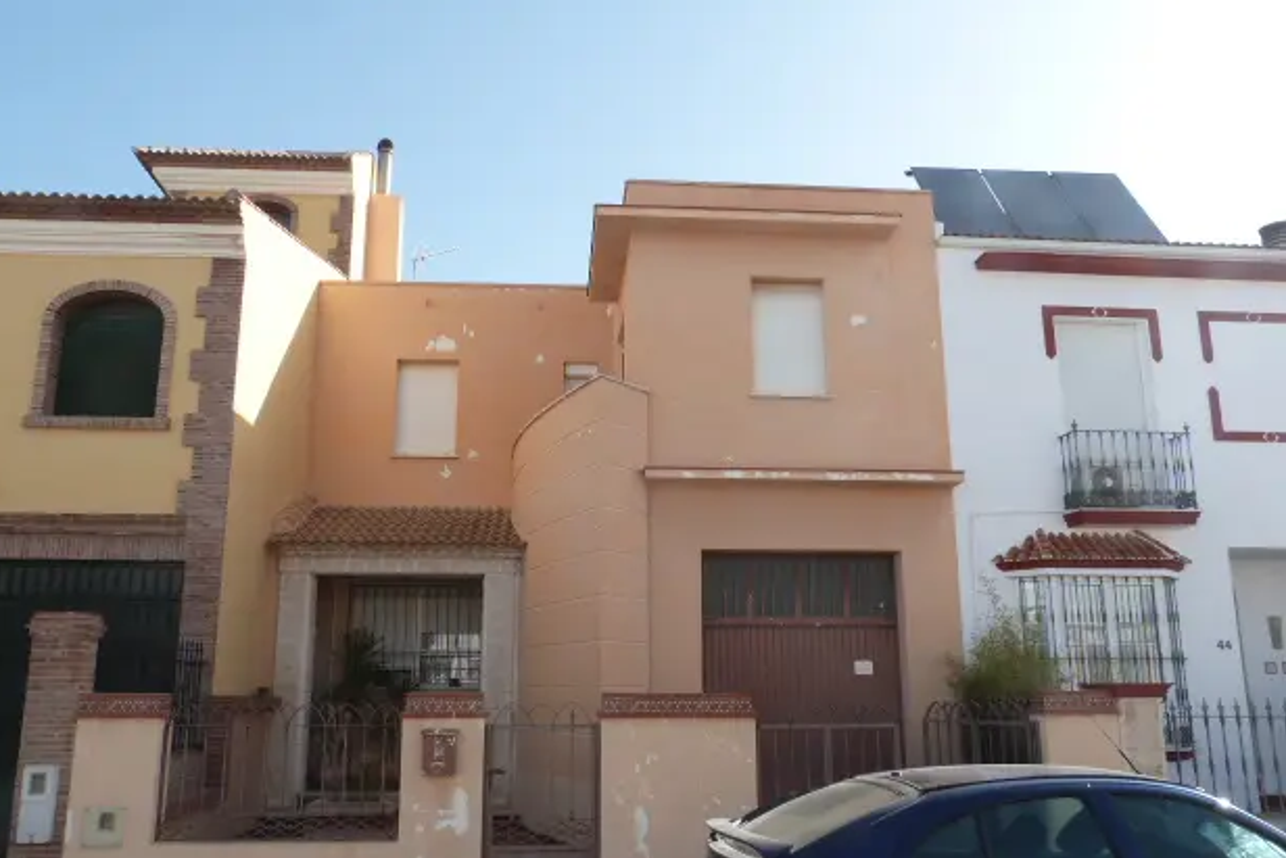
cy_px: 463
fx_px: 965
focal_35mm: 27
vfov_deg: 47.9
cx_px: 620
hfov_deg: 67.4
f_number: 5.6
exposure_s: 1/200
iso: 100
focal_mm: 4.5
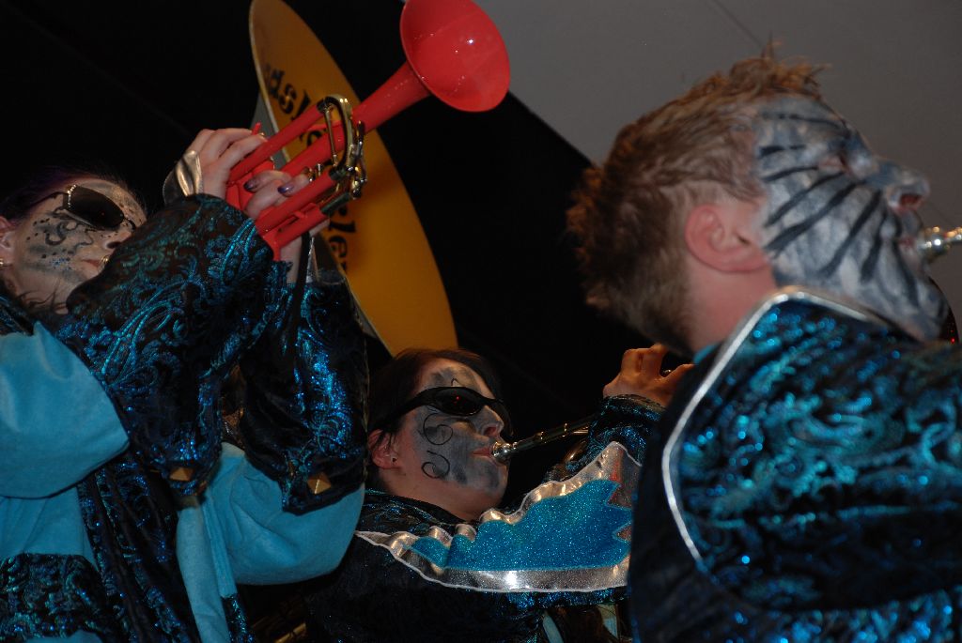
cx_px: 481
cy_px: 322
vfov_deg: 11.4
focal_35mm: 120
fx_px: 3210
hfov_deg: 17.0
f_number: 5.6
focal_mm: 80
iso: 200
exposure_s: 1/60
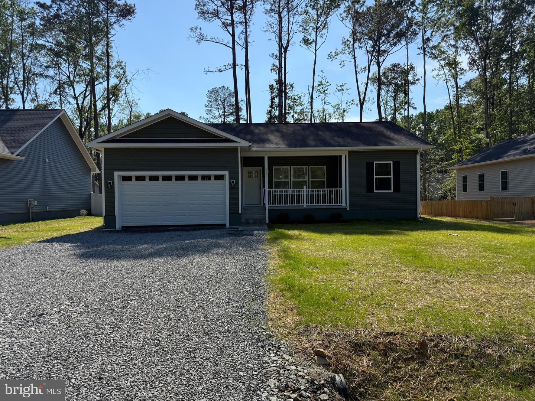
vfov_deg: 56.8
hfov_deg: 71.6
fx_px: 371
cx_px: 268
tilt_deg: +0.4
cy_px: 200
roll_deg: +0.5
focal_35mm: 24
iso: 100
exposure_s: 1/5714
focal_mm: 6.76
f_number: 1.78
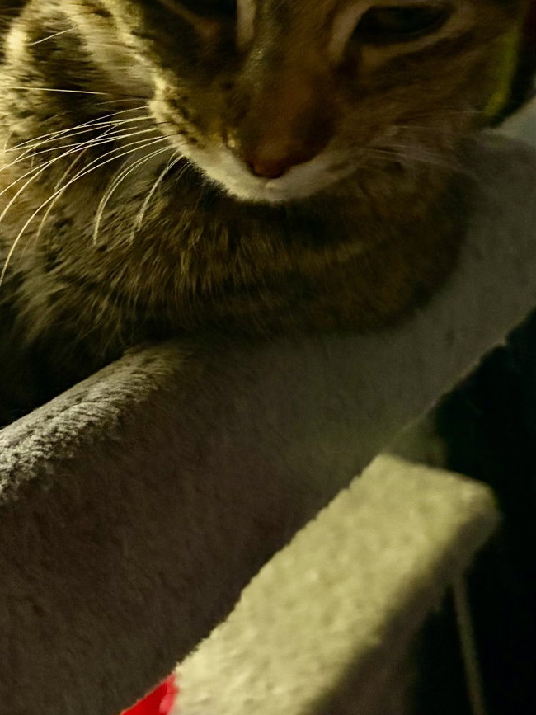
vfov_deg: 29.7
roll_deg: +1.1
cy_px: 157
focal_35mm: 64
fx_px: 1322
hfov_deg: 22.2
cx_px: 24
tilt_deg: -16.0
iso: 640
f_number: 1.6
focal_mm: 5.96
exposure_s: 1/40
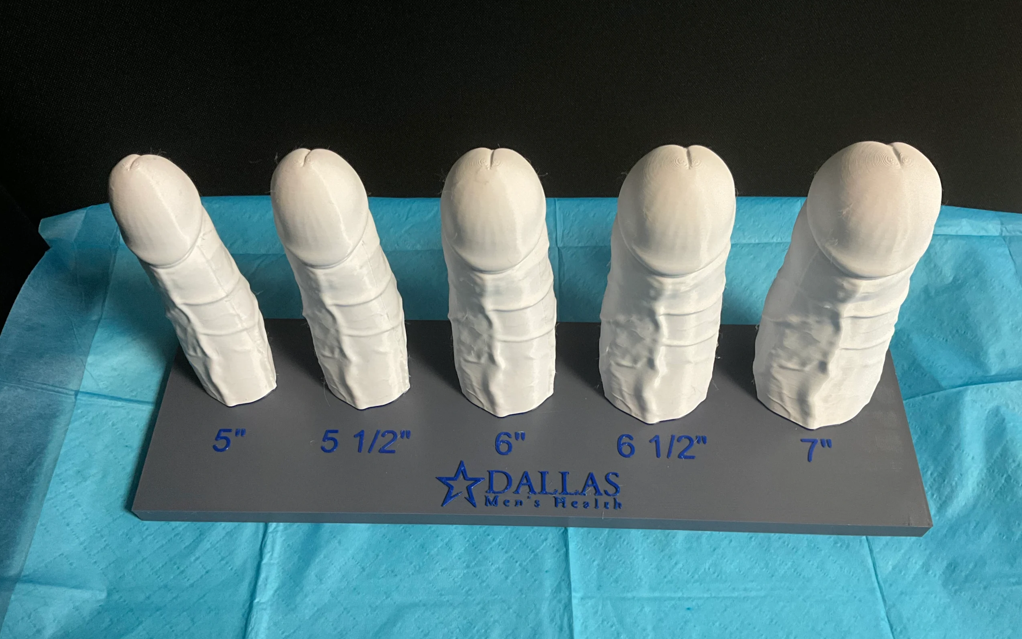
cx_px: 508
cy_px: 382
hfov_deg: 61.2
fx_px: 863
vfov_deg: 40.4
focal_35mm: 31
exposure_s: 1/60
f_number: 1.8
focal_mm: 3
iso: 160
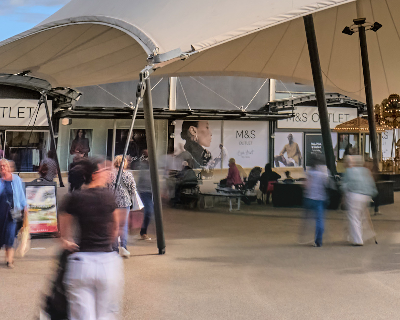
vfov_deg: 20.1
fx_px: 853
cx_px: 315
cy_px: -53
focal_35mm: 72
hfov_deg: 26.0
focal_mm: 20
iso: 100
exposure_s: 1/2.5
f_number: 16
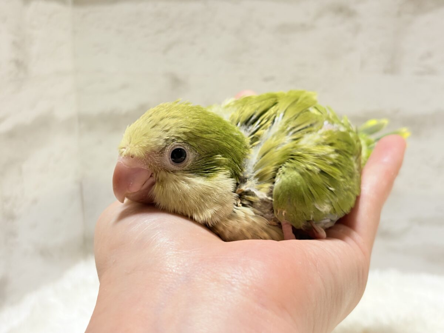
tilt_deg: -11.9
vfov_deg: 28.0
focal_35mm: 52
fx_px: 667
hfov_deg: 36.8
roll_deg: +1.2
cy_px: 166
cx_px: 222
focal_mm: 5.96
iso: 80
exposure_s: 1/50
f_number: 1.6
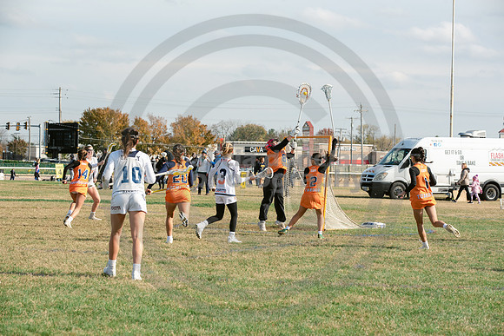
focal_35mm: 116
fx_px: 1624
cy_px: 168
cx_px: 252
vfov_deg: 11.8
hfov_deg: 17.6
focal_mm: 116
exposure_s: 1/800
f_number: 7.1
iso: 250
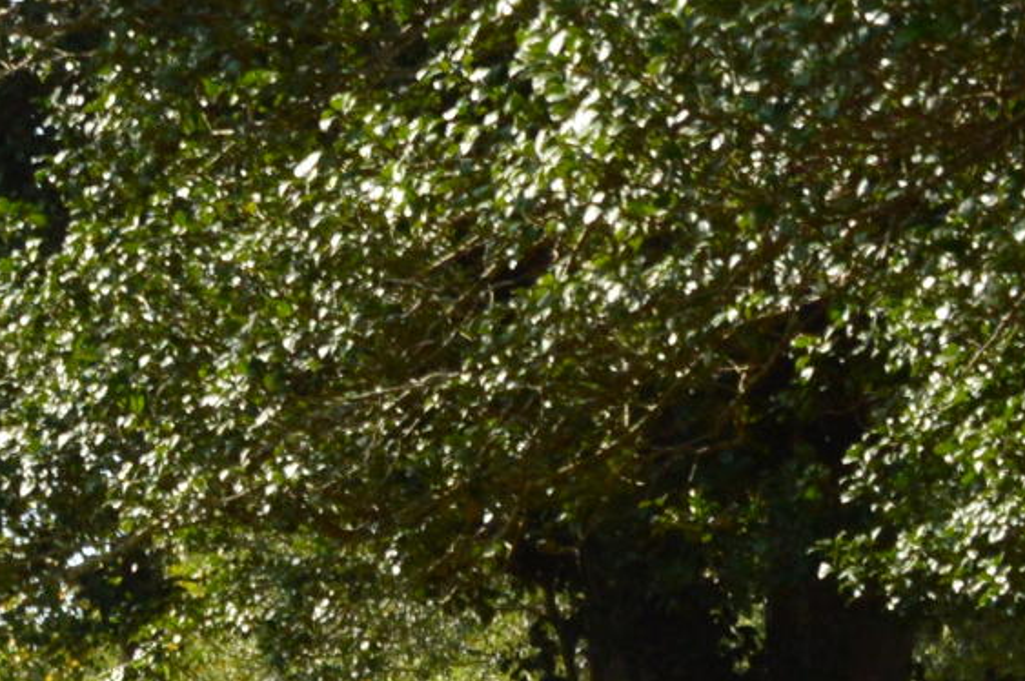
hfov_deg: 8.3
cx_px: -1267
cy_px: 459
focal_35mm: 232
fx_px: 6588
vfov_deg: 5.9
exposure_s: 1/250
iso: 400
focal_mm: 29
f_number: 10
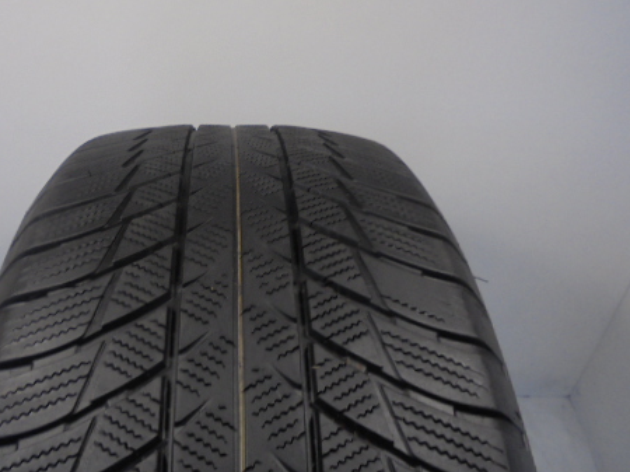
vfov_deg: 38.3
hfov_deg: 49.3
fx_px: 673
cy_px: 165
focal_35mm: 37
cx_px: 211
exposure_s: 1/40
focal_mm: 4.6
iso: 100
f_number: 3.5
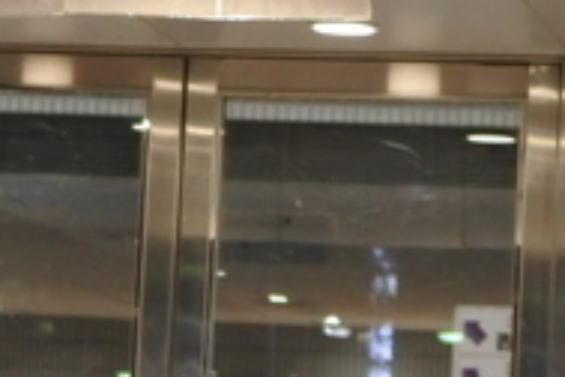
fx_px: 4174
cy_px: -302
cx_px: 111
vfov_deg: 5.1
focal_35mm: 266
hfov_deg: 7.7
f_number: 1.8
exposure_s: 1/125
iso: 800
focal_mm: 18.5
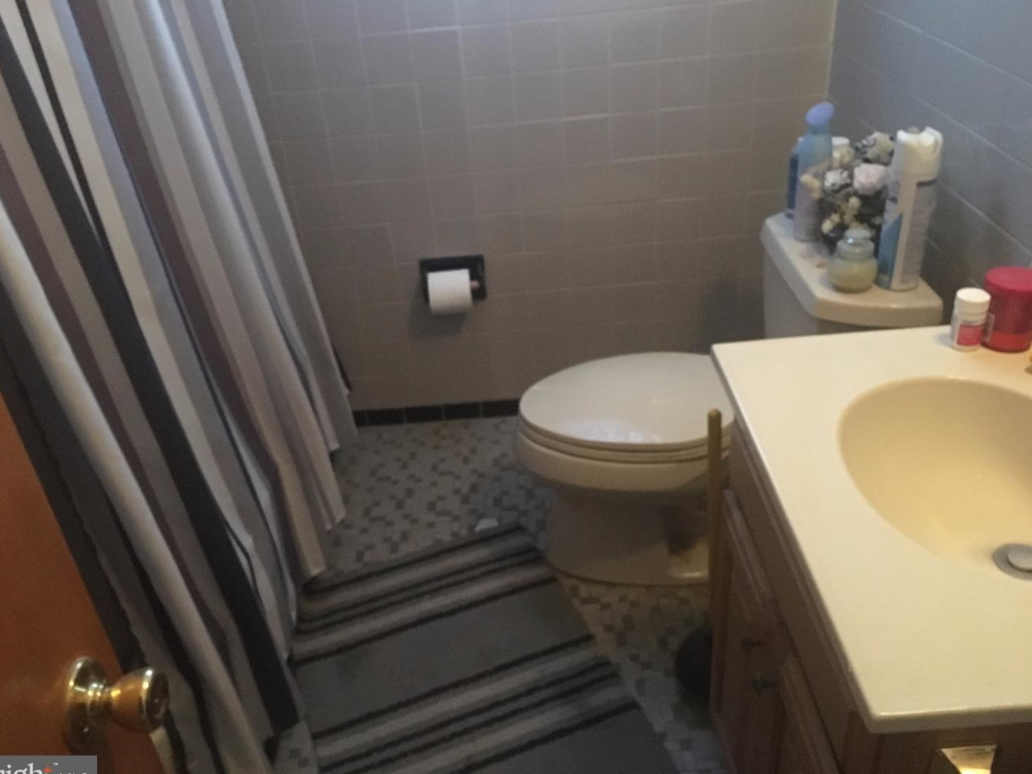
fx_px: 894
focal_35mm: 30
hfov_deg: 60.0
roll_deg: +5.6
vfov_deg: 46.8
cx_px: 501
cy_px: 397
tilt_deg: -29.7
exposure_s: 1/15
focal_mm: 4.15
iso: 400
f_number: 2.2
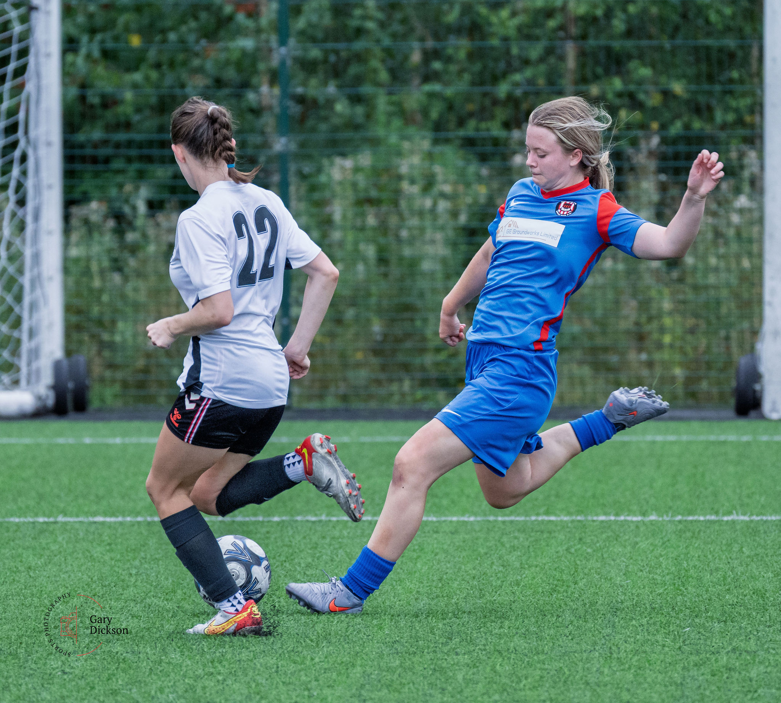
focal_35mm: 662
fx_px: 16087
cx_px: 462
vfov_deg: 2.5
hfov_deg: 2.8
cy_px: 298
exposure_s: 1/1250
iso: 1400
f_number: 5.3
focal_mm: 310
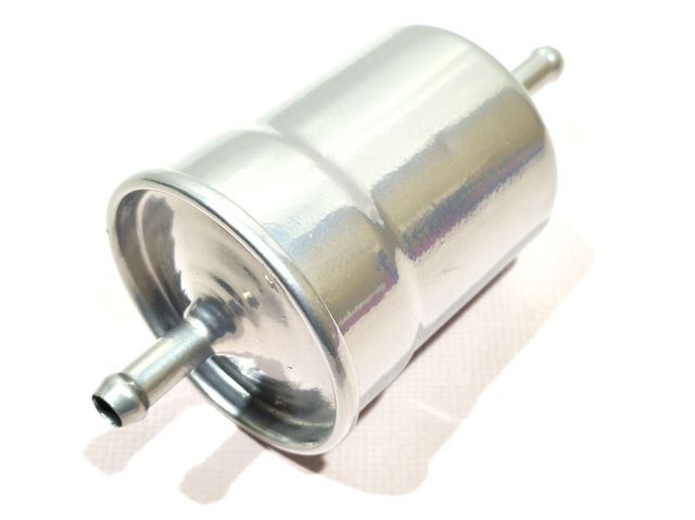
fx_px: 1023
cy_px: 260
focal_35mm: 51
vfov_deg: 28.5
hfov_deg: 37.5
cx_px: 348
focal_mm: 4.75
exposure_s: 1/100
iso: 288
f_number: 1.75
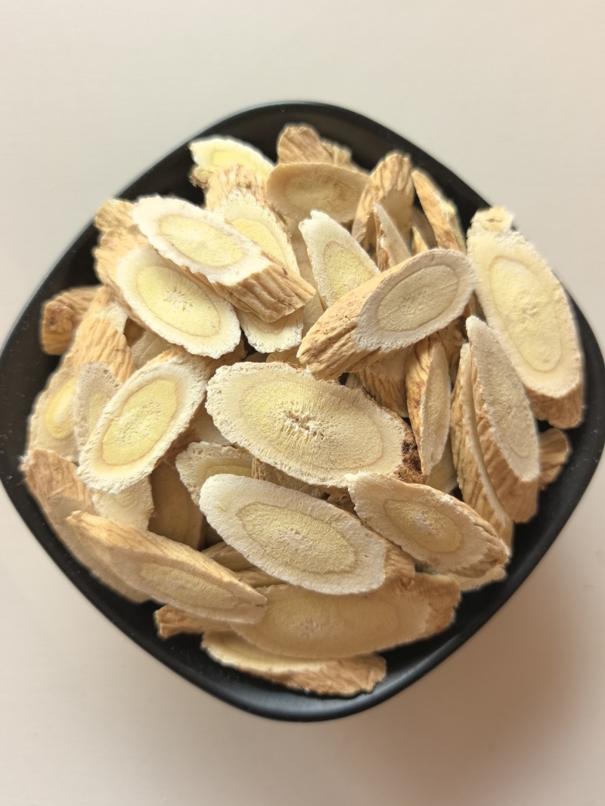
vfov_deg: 65.3
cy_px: 403
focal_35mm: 27
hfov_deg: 51.3
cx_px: 302
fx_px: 629
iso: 50
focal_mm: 6.98
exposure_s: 1/144
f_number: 2
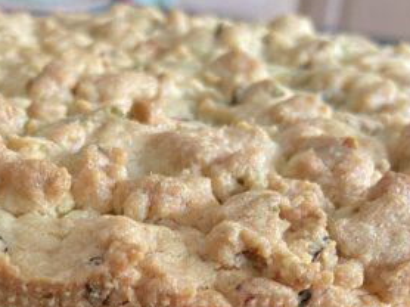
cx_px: 131
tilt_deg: -31.7
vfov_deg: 22.9
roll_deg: -3.6
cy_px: 339
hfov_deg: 31.9
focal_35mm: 60
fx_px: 710
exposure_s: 1/60
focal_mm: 4.25
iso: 400
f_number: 1.8
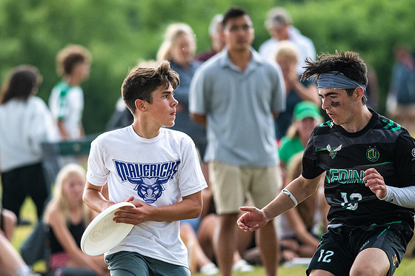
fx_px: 6638
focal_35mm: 576
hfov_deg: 3.6
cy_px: 149
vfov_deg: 2.4
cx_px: 151
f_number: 4
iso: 1600
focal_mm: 300
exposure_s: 1/2000
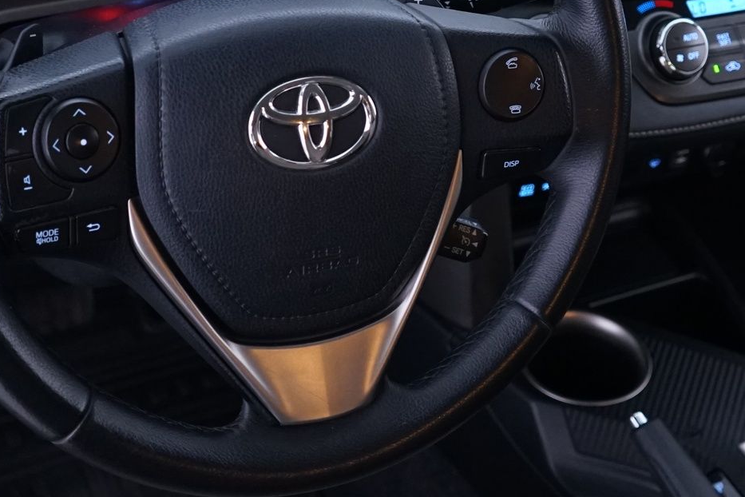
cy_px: 185
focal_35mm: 75
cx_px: 568
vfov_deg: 18.2
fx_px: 1552
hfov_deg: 26.6
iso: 2000
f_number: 3.5
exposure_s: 1/20
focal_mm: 28
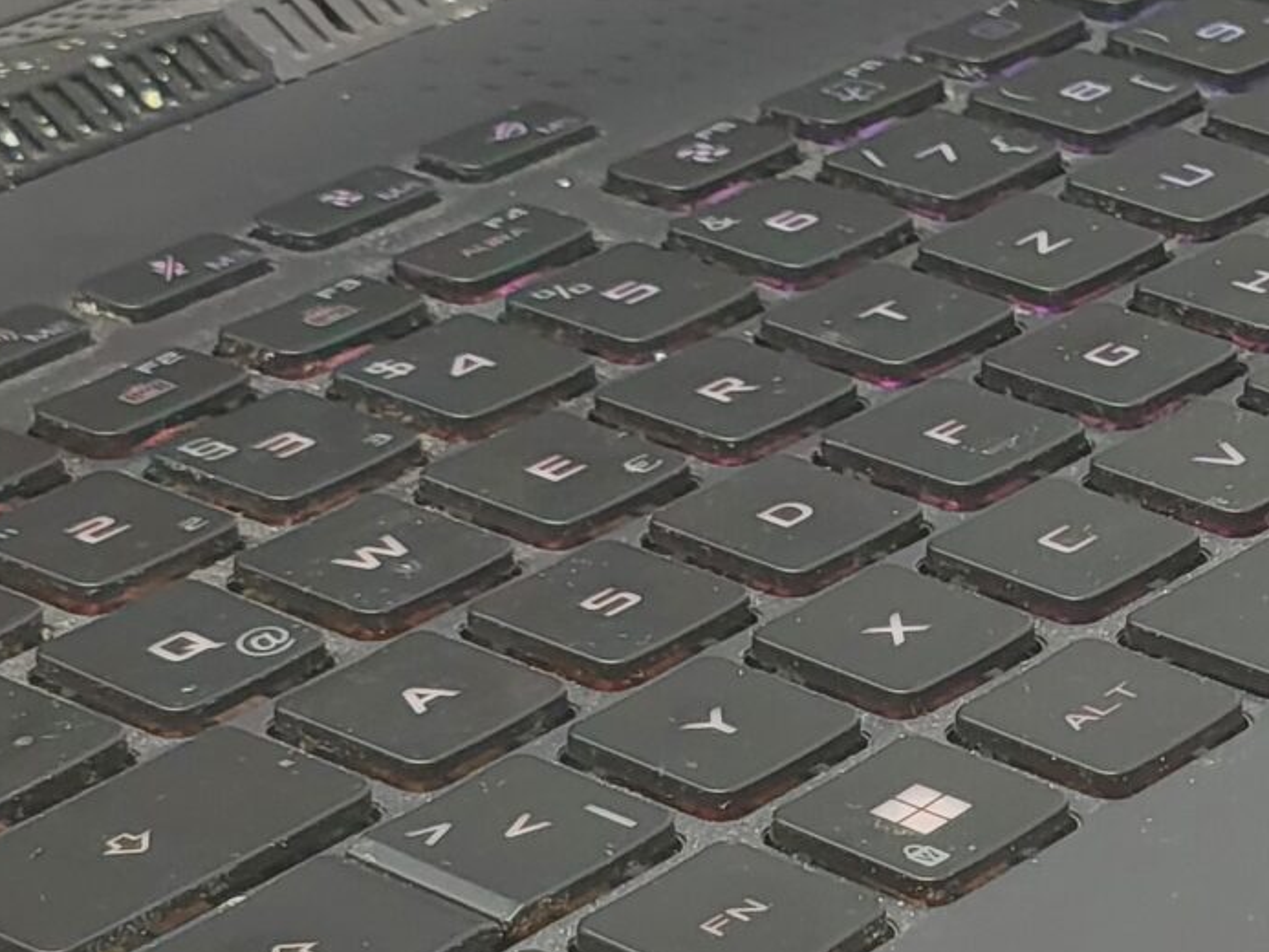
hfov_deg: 11.4
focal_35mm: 170
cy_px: 540
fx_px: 6233
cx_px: 1445
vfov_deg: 8.7
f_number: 1.7
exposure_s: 1/100
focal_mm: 6.07
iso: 250
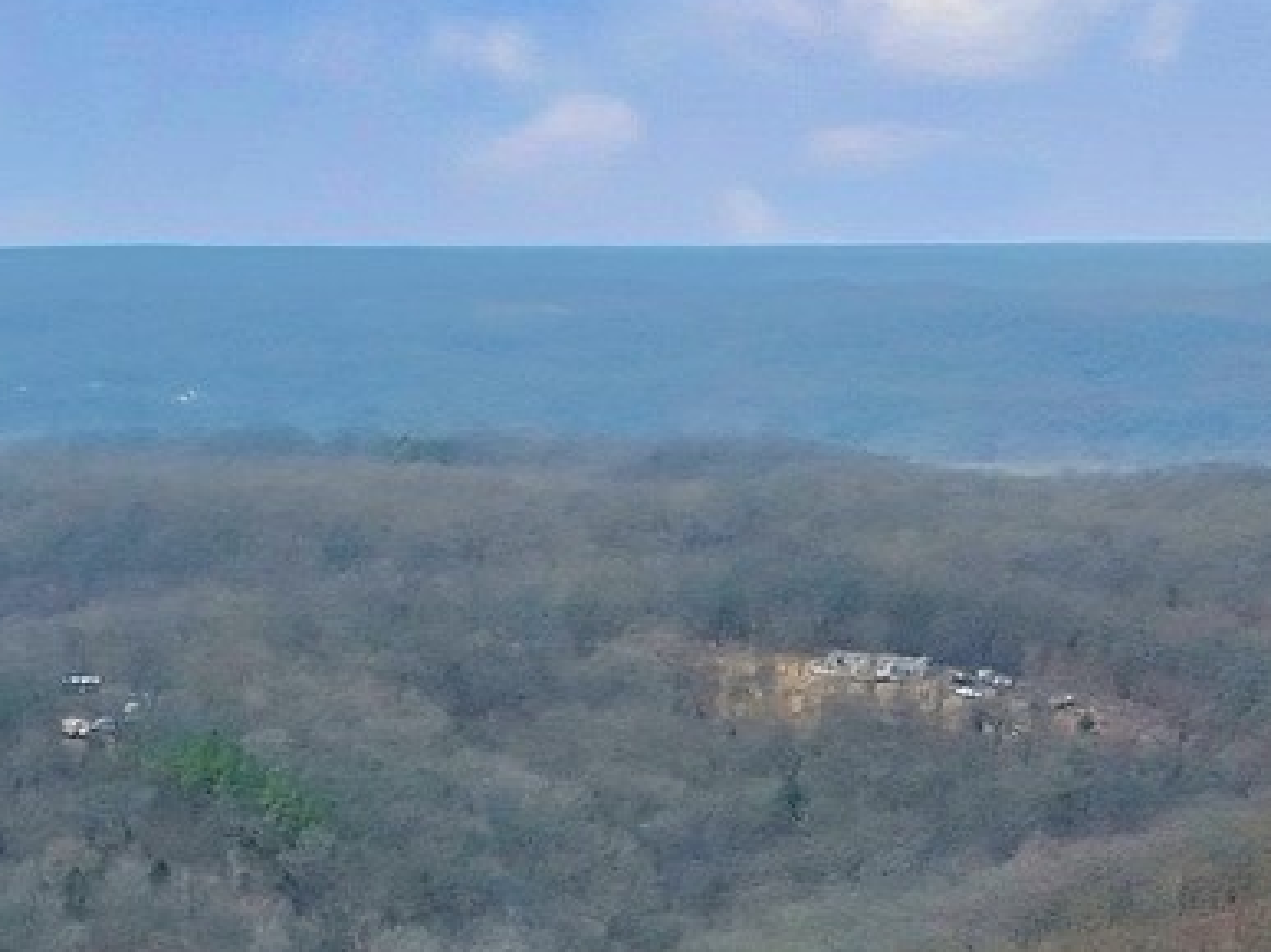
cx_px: -1104
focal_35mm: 119
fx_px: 4368
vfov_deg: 12.1
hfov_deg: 14.4
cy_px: 1244
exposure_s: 1/5000
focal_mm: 6.7
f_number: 1.7
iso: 340
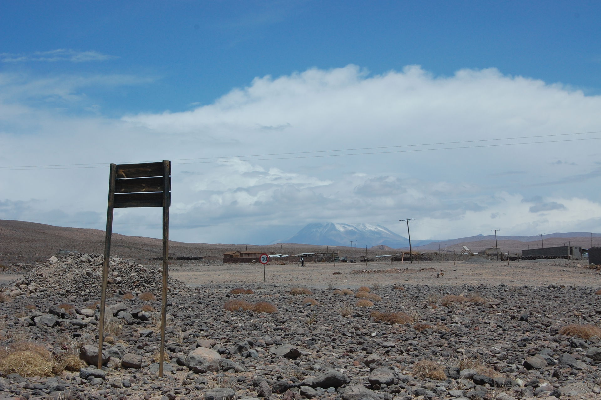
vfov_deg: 23.7
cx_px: 300
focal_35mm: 57
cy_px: 200
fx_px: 951
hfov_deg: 35.1
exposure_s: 1/500
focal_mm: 38
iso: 400
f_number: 11
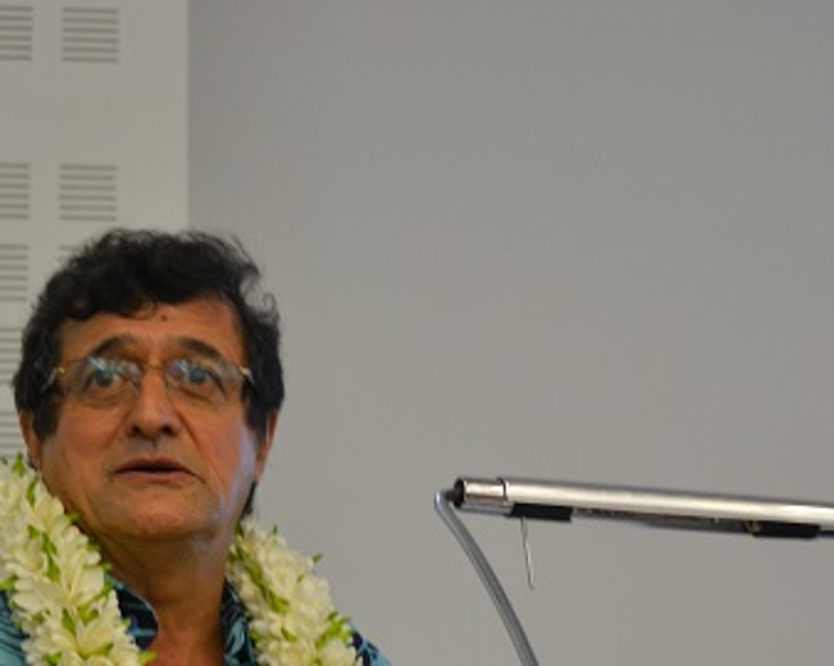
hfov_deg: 17.2
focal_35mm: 112
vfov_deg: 13.7
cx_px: 333
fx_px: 2763
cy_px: 520
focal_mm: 42
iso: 900
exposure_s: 1/30
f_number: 5
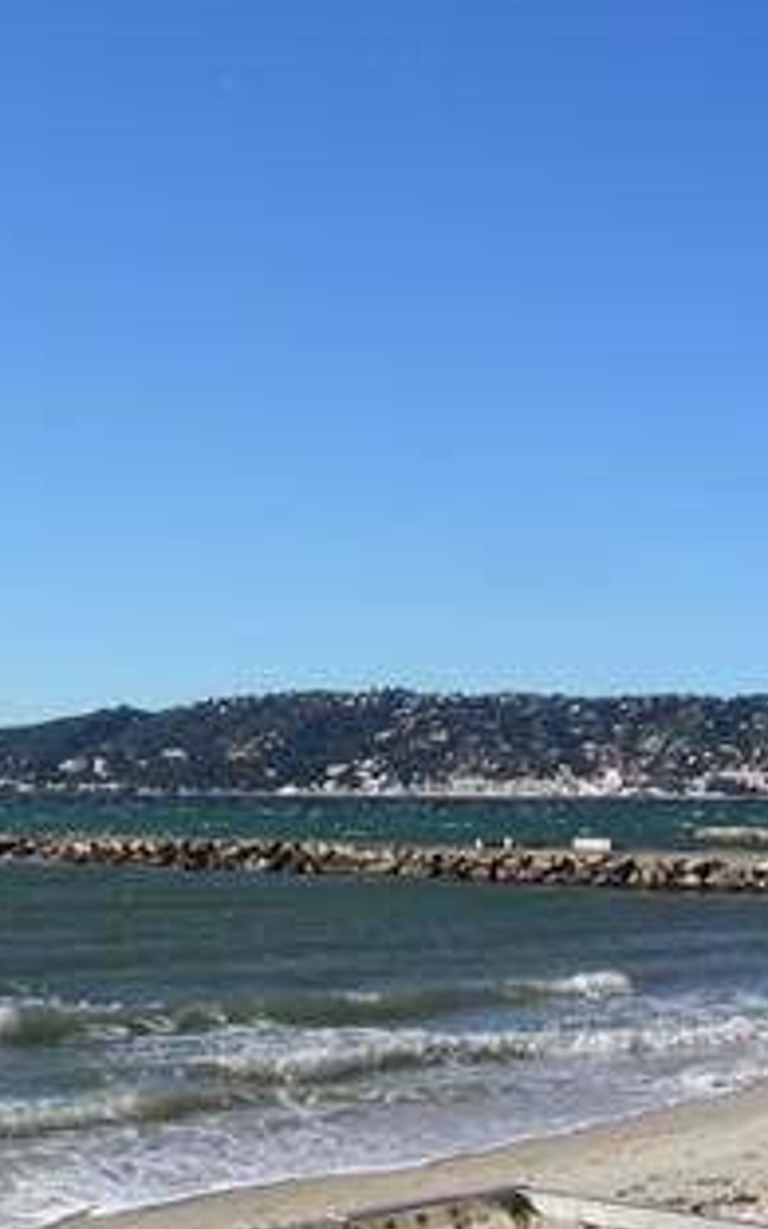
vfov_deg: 32.9
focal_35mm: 62
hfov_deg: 20.4
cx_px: 43
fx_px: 2076
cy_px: 555
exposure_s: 1/485
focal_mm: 6.3
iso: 50
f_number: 5.6
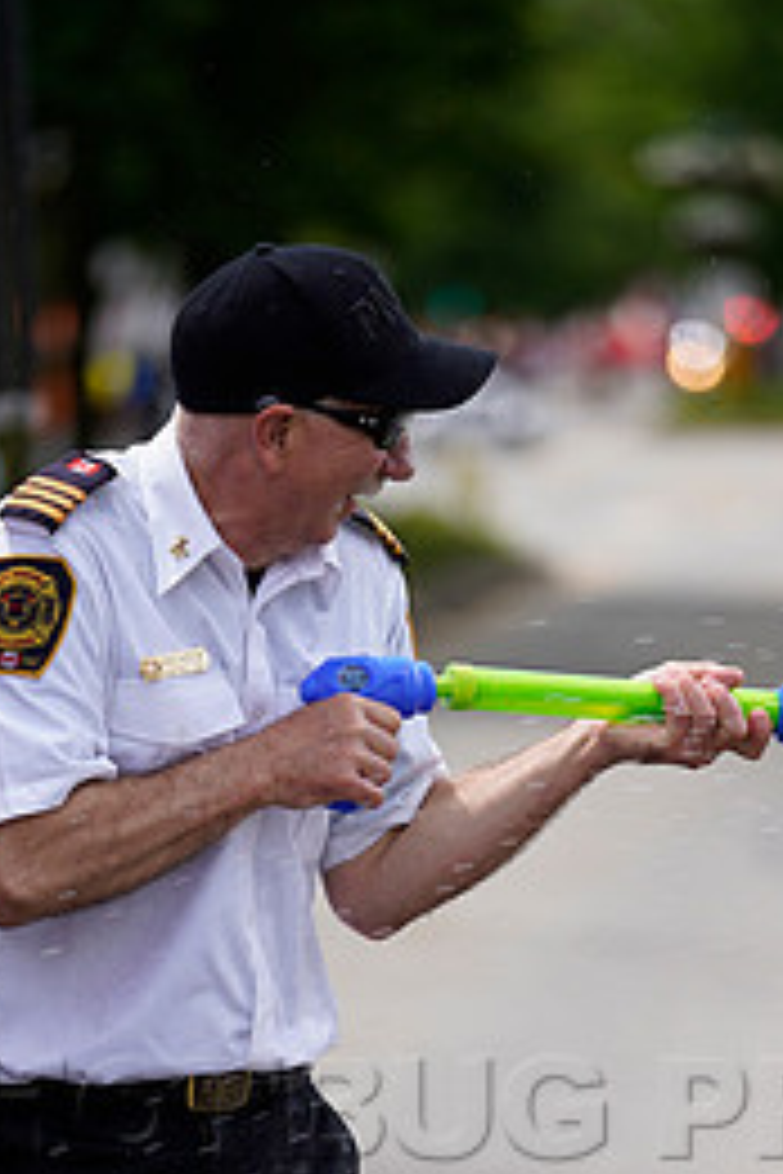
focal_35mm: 336
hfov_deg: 4.1
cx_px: 443
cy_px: 1080
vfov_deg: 6.1
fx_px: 10961
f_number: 2.8
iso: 125
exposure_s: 1/400
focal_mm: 151
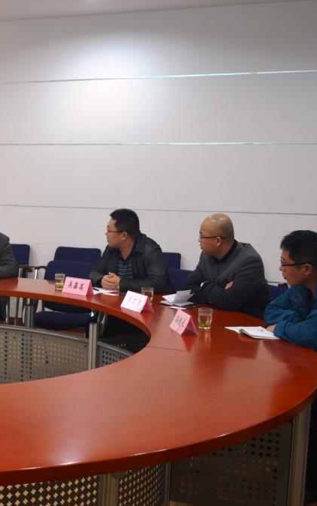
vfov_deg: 39.6
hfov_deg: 24.1
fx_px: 705
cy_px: 252
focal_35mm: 51
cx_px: -5
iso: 400
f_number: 4
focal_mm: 22
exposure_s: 1/20
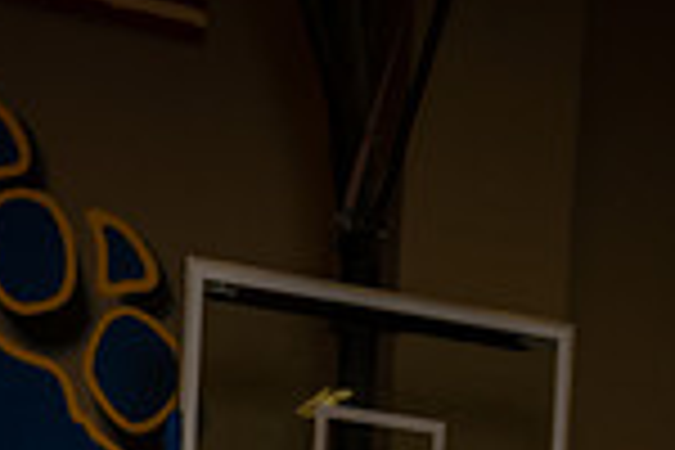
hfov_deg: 20.7
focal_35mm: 96
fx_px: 1800
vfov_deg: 12.0
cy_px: 1004
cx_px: 32
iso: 160
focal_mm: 32
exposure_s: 1/200
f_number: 5
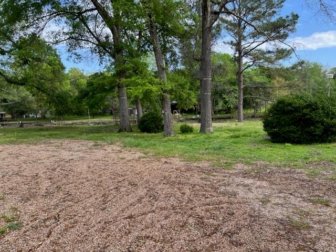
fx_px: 252
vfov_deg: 53.1
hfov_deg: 67.3
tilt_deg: -2.6
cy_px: 126
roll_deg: +2.3
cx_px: 168
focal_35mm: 26
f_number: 1.6
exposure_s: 1/787
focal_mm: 5.1
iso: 50
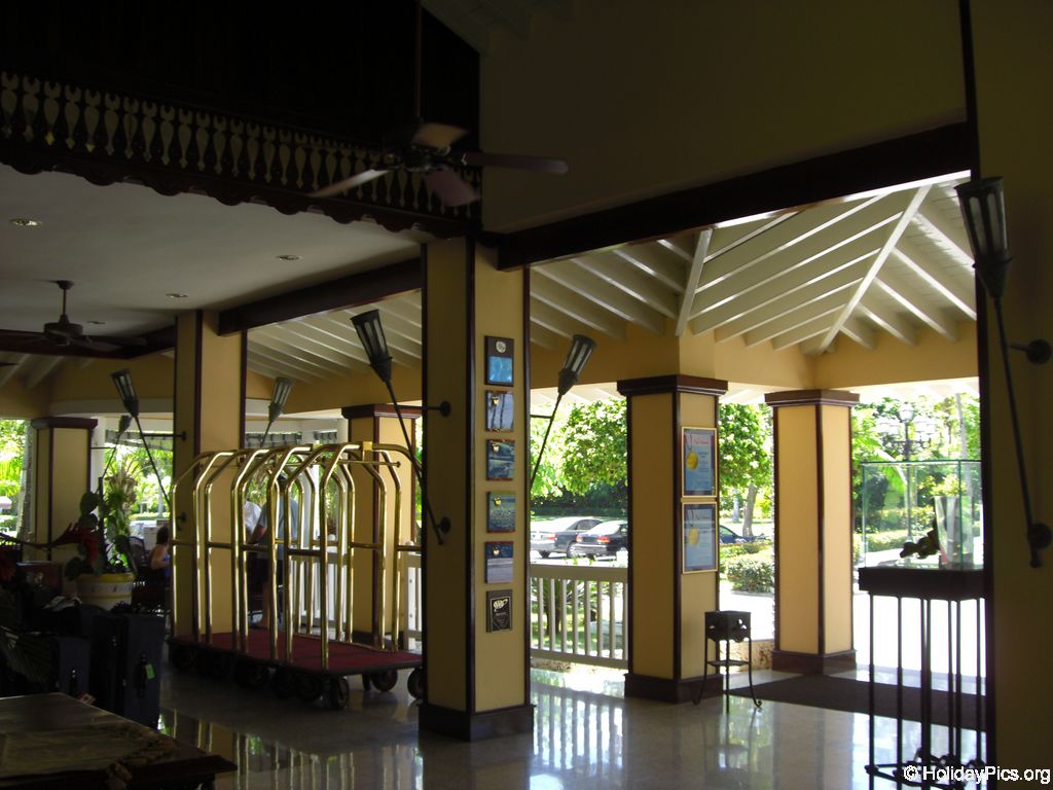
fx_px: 1156
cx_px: 526
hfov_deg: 49.0
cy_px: 395
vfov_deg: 37.7
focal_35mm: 38
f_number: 2.7
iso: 64
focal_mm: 6.2
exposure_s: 1/100
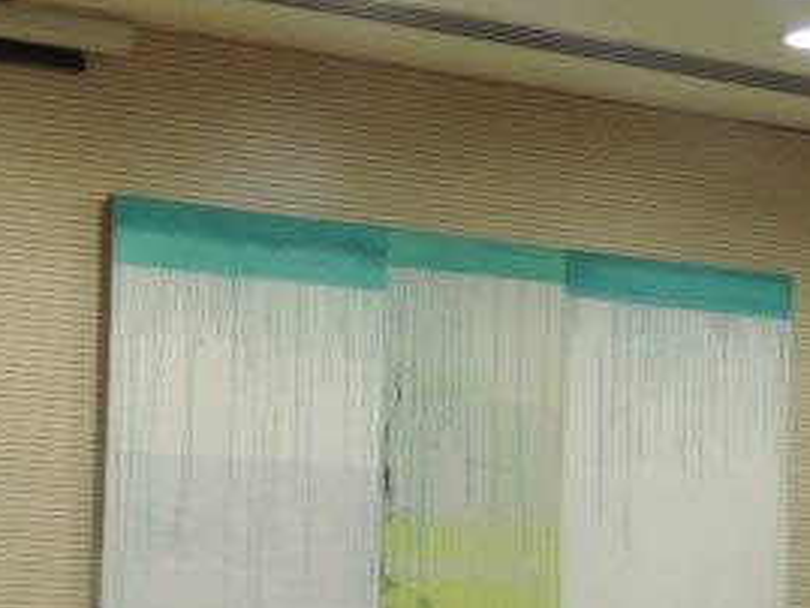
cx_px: 126
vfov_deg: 9.7
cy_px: 599
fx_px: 3558
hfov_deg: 12.9
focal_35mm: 152
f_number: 3.3
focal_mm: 7.1
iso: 400
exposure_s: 1/30
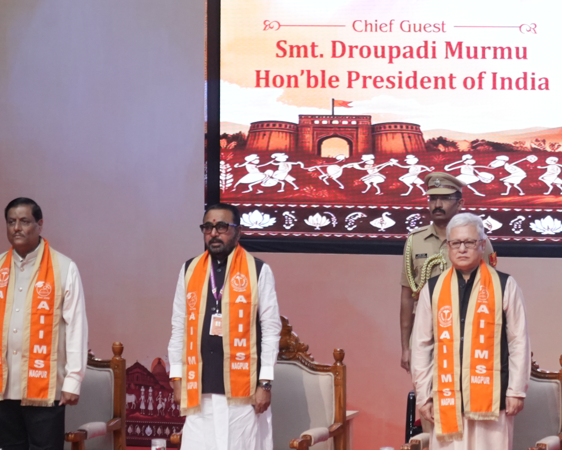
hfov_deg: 9.2
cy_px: 68
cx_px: 702
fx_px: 3443
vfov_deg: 7.5
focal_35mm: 207
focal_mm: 70
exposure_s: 1/160
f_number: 3.2
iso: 2500
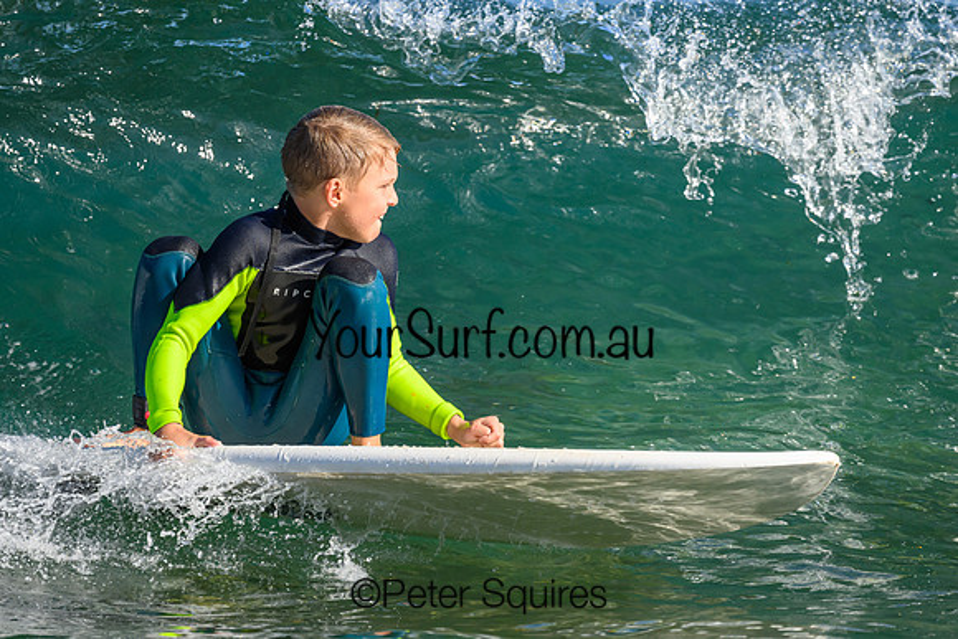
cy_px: 320
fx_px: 21293
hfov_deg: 2.6
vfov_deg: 1.7
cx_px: 479
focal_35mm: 800
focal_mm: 800
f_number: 6.3
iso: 800
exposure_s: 1/2000
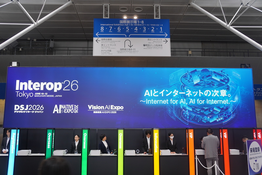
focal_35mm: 33
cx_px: 131
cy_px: 88
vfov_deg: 40.0
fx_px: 240
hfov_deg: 57.2
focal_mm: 22
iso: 125
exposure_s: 1/40
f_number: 4
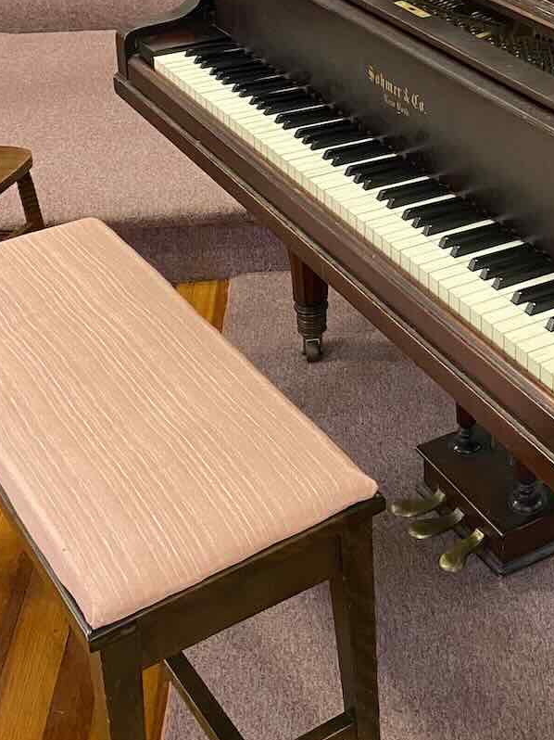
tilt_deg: -16.9
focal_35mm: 63
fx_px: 1345
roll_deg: +1.1
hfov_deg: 22.6
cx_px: 510
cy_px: -19
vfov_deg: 28.6
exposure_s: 1/60
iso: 400
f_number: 1.8
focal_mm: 4.25
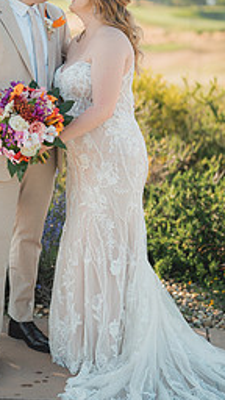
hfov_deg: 13.1
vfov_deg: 23.1
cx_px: 50
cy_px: 167
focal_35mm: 92
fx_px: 976
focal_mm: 50
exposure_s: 1/1600
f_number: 1.2
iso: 50
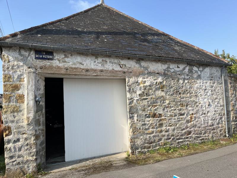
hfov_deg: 67.3
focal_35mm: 26
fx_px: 178
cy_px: 89
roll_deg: +2.1
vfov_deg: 53.1
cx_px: 118
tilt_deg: +5.0
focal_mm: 5.1
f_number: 1.6
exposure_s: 1/2513
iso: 50
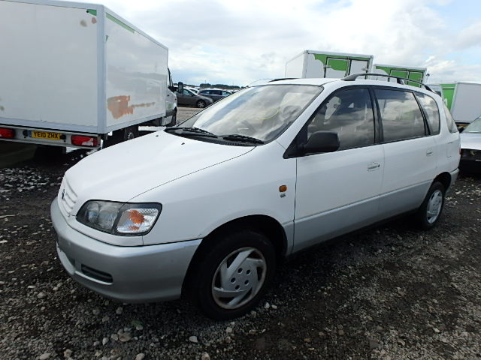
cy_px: 180
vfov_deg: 63.4
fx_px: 292
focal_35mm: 21
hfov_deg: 79.0
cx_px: 240
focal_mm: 3.7
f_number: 6
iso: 125
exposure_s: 1/400
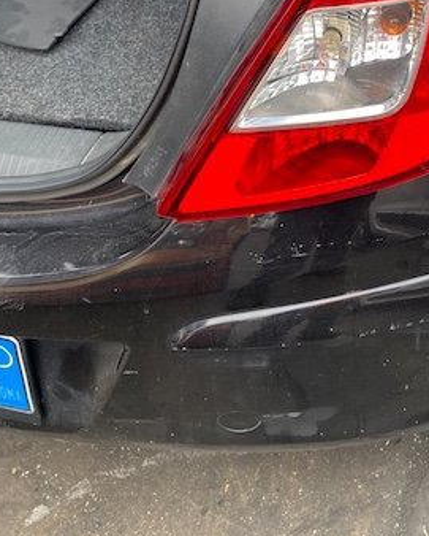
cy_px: 71
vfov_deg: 36.7
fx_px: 761
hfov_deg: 30.6
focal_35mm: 48
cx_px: 356
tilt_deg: -37.7
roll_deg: +2.5
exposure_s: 1/121
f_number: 1.8
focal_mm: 4.25
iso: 80
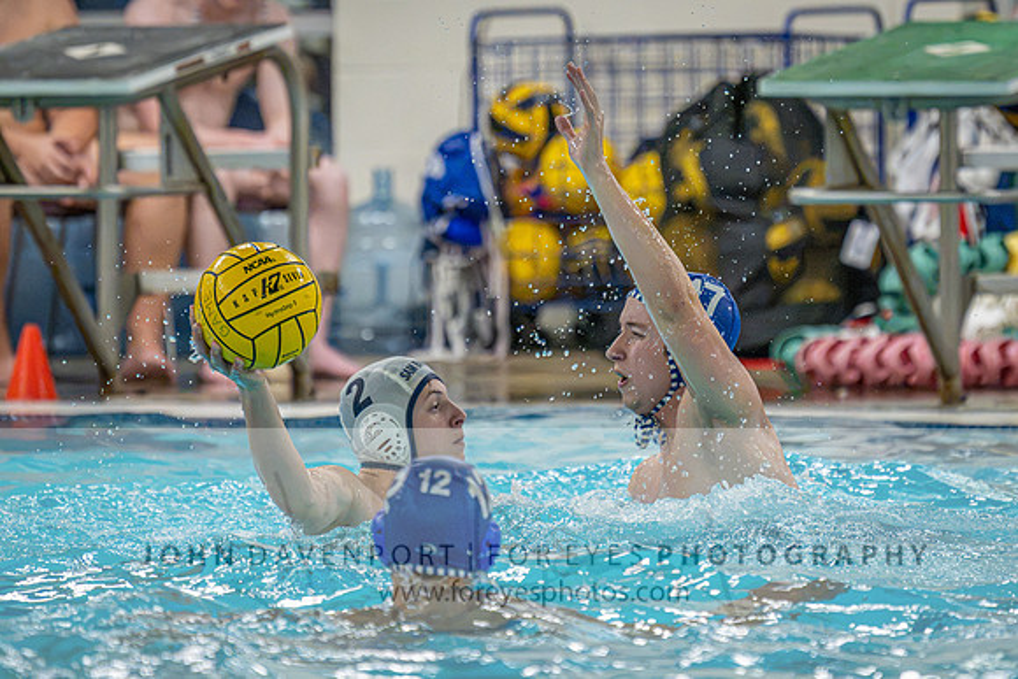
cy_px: 279
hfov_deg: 4.5
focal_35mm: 457
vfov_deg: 3.0
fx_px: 12918
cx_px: 600
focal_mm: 280
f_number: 4
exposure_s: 1/1000
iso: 14400
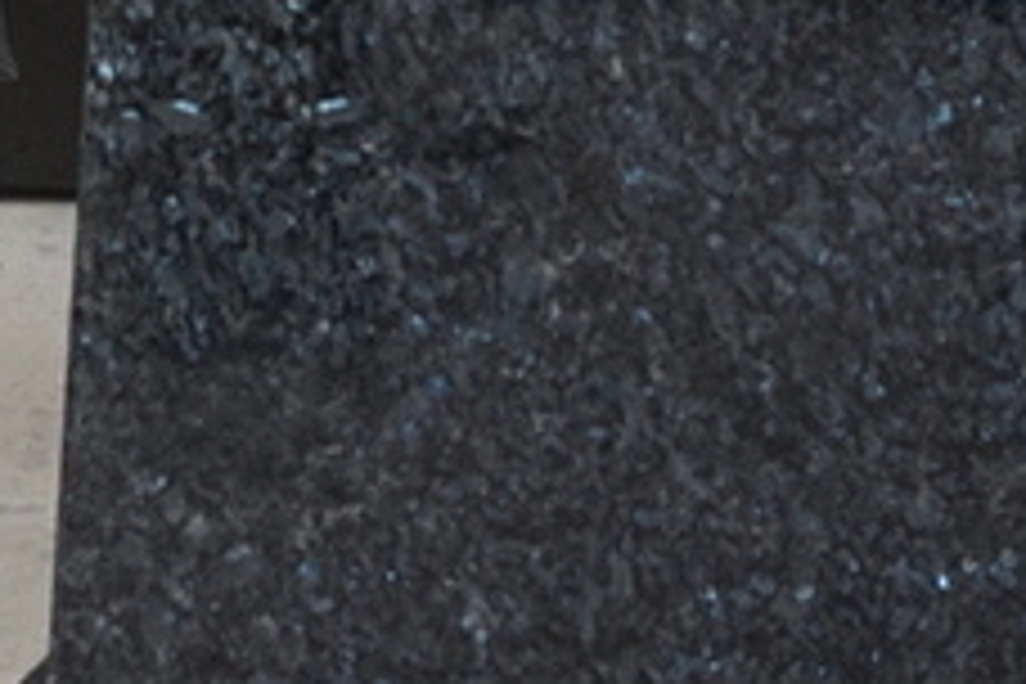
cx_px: 22
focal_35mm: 170
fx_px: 4845
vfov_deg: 7.7
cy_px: -792
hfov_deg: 12.0
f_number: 4
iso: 320
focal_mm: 16
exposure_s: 1/160
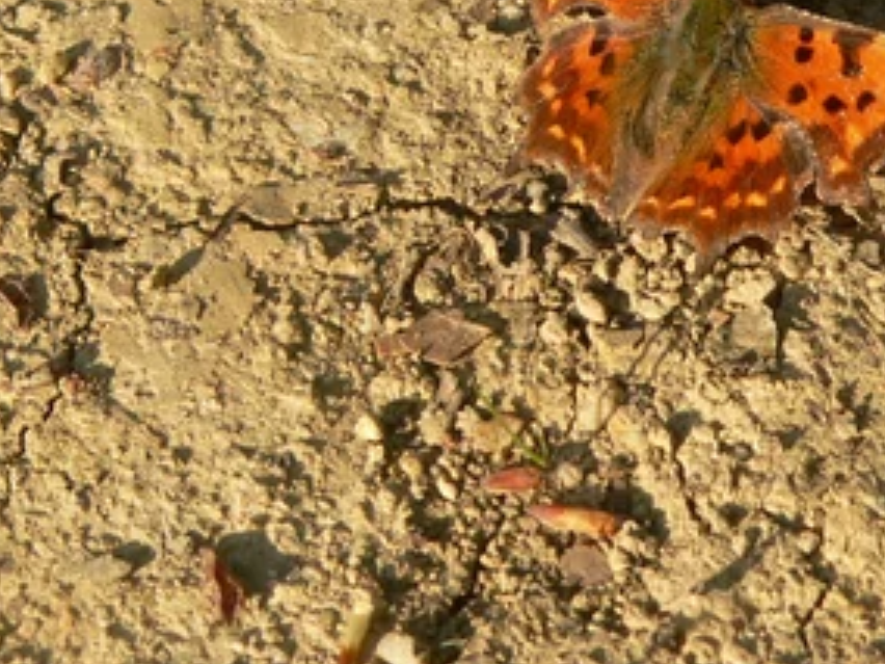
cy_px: -69
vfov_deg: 6.3
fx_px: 5982
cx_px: 739
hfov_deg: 8.4
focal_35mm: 234
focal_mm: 17.2
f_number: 4
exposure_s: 1/500
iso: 100
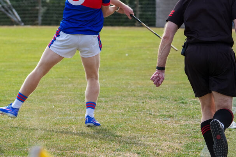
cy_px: 2
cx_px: 59
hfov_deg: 5.2
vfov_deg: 3.5
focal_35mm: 397
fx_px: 2602
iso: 640
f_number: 8
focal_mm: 200
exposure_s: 1/1000
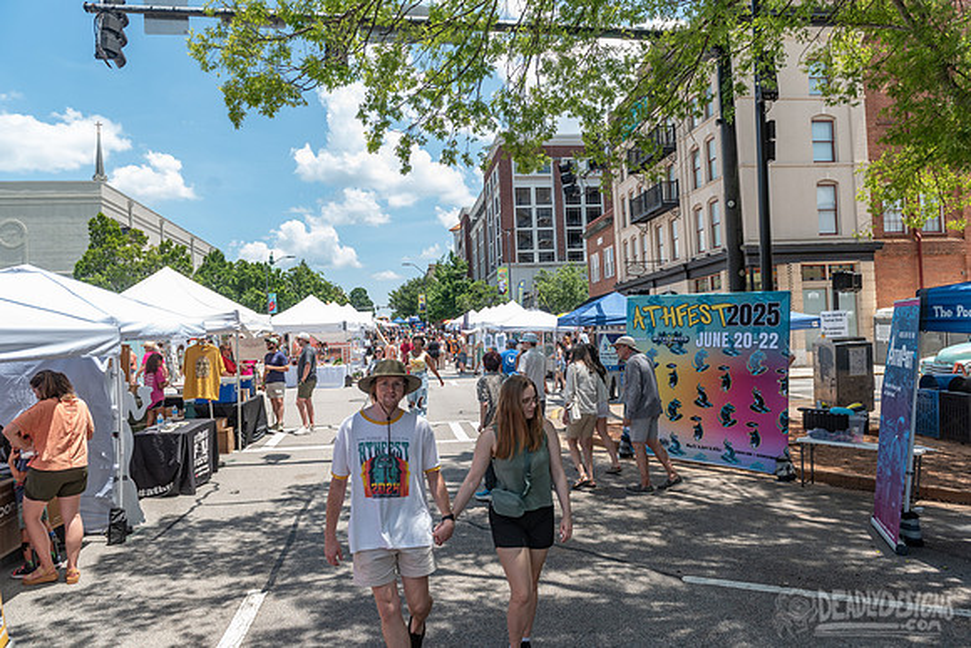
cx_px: 486
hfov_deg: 73.7
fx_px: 647
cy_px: 324
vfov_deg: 53.2
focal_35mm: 24
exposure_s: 1/1000
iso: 320
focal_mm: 24
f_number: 4.5
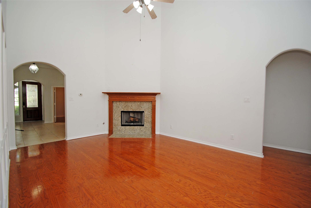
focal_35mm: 15
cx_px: 156
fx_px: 130
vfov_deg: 77.5
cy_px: 104
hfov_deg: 100.3
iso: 200
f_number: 4
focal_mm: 10
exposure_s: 1/60
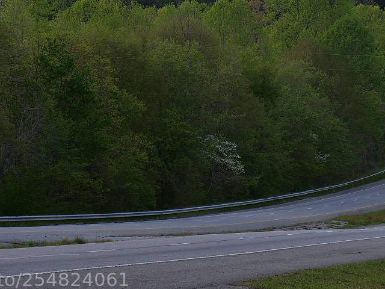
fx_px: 2892
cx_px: 295
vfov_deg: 5.7
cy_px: -34
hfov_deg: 7.6
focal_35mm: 260
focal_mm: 52
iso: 200
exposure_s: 1/160
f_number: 4
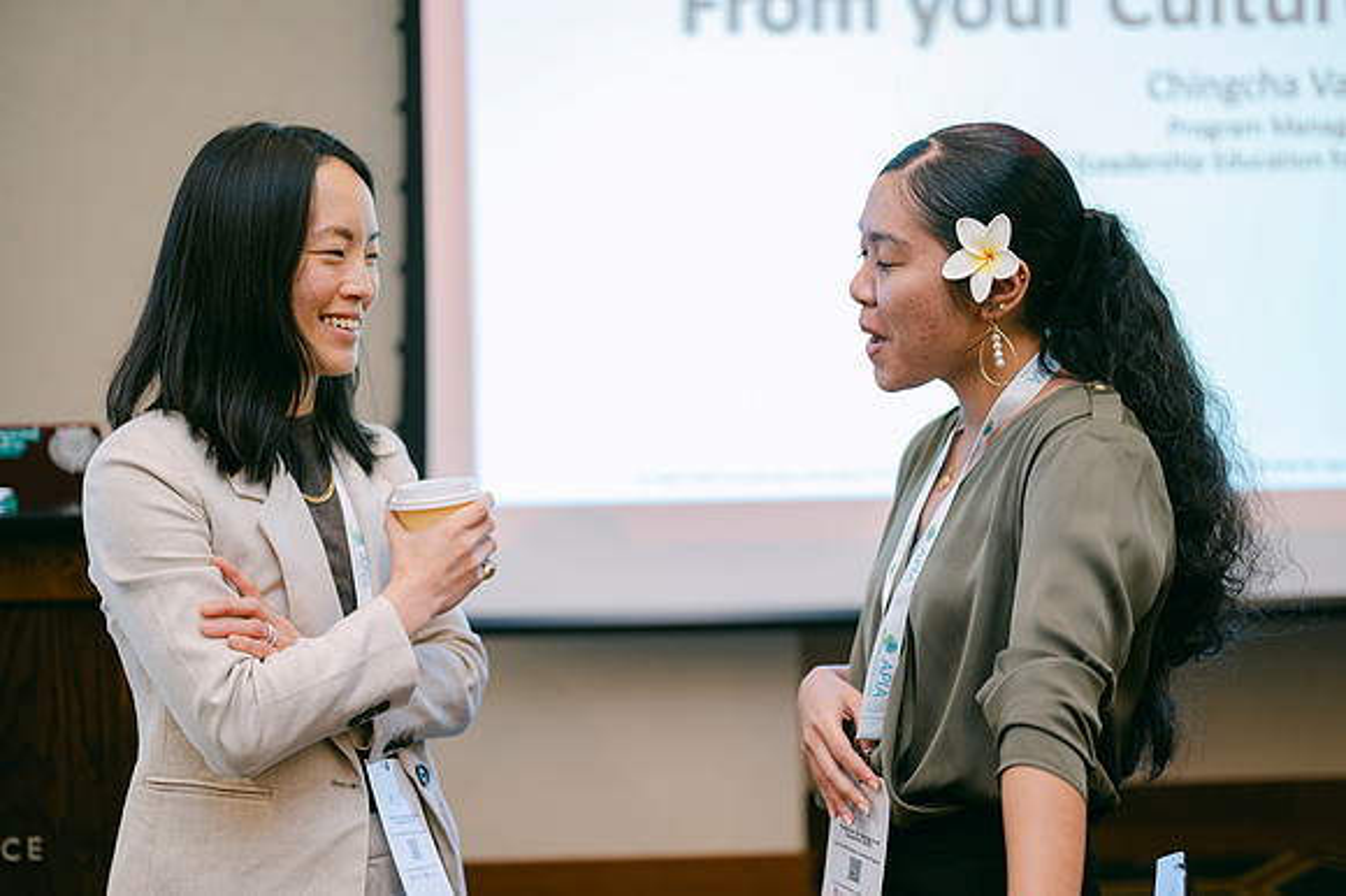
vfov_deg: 27.0
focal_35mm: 50
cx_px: 673
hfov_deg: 39.6
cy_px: 448
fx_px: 1868
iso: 500
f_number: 2
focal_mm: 50
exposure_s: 1/125
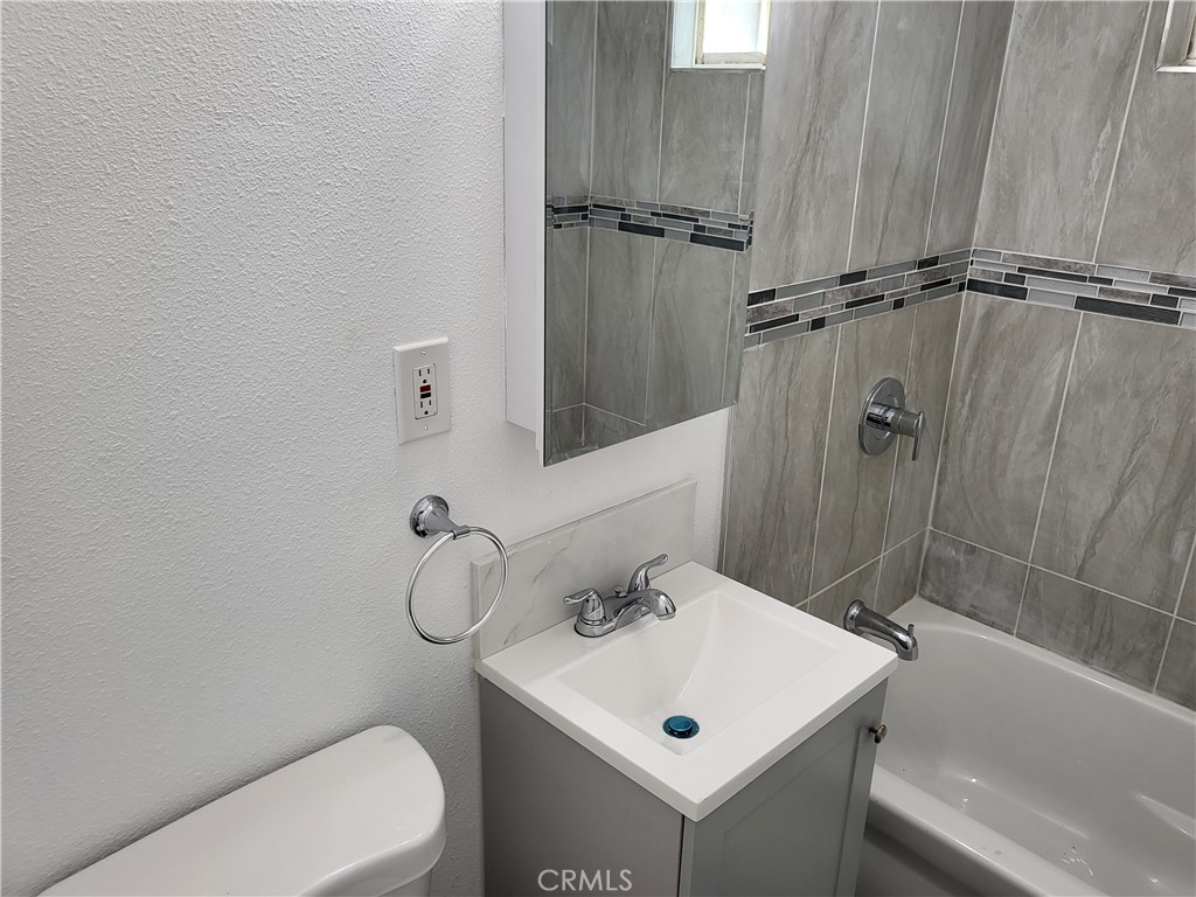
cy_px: 448
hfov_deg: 67.3
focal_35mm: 26
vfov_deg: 53.1
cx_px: 598
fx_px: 898
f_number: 1.8
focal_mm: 4.25
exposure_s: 1/120
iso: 80
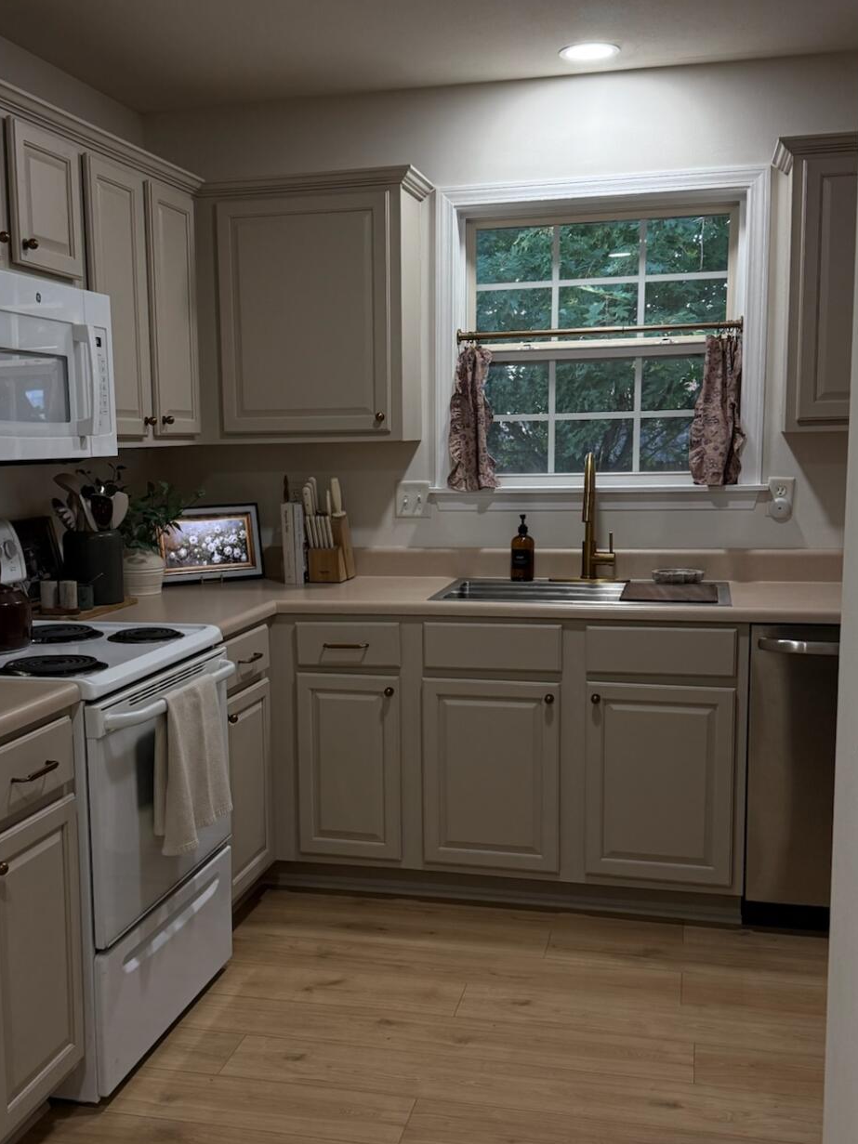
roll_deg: +1.1
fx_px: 1289
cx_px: 345
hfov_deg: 36.7
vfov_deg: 47.8
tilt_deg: -7.6
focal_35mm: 39
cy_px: 610
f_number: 1.78
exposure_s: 1/180
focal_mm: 6.76
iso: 200
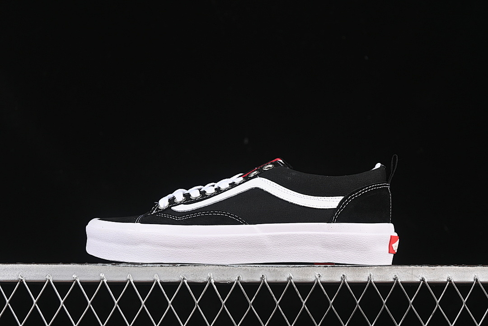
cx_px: 244
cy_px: 163
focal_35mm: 75
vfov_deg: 18.2
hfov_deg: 27.0
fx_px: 1017
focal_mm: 50
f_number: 6.3
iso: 160
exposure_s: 1/60
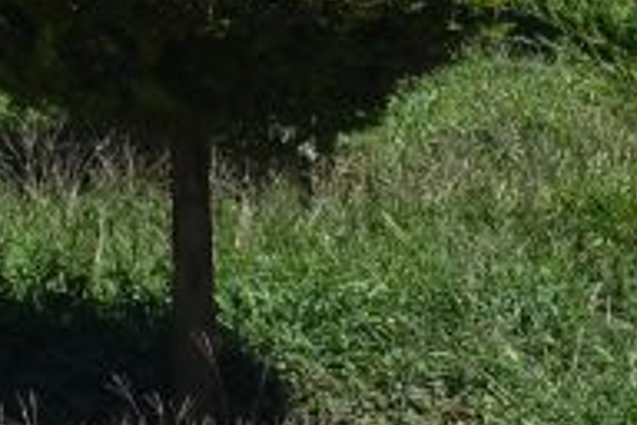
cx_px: -710
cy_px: -837
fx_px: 4406
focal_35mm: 249
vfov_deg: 5.2
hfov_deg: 7.8
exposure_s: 1/640
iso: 125
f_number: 5.6
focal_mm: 12.99
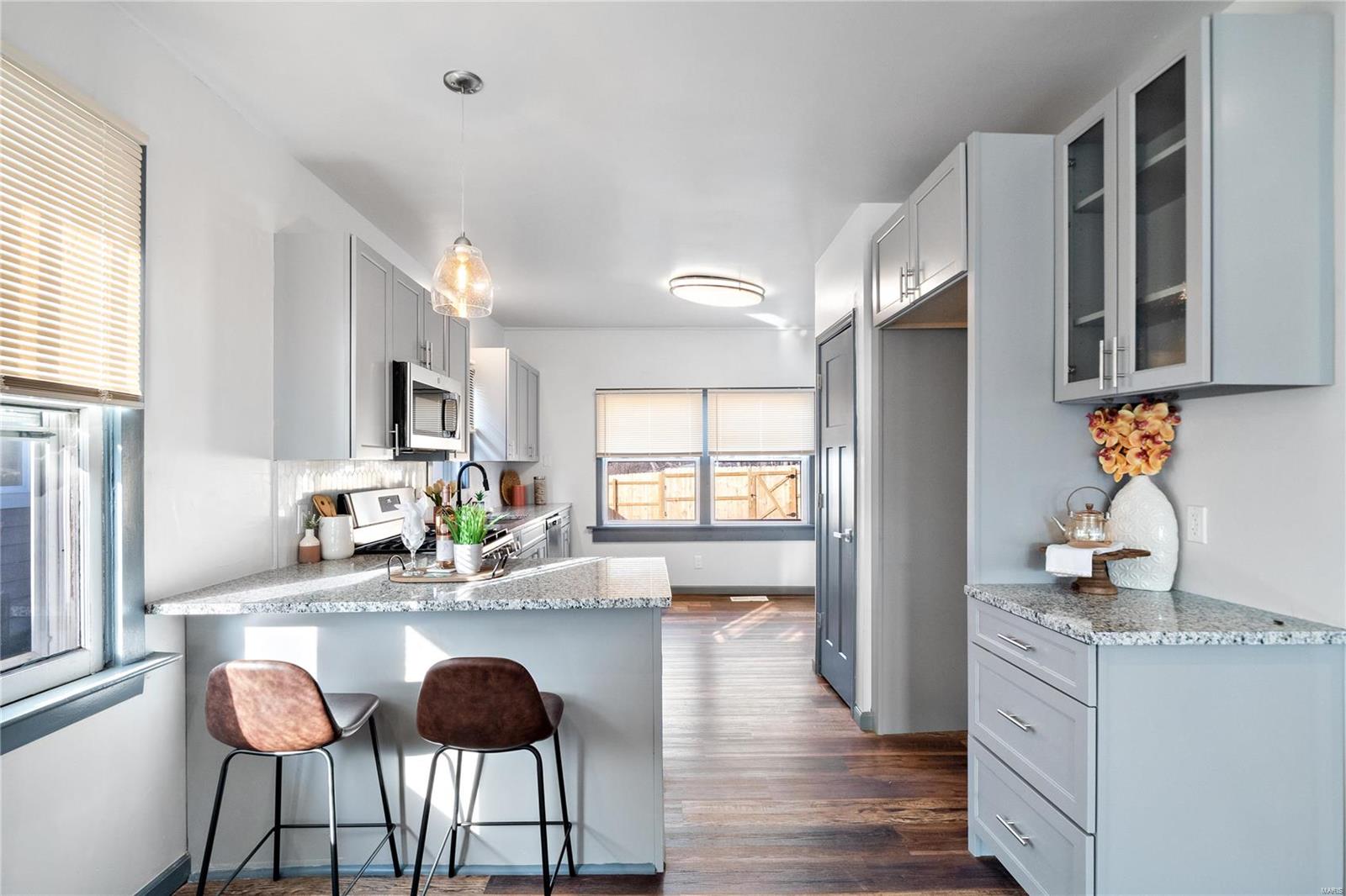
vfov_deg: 73.7
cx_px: 673
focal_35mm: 16
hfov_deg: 96.7
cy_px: 448
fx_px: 598
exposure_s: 1/8
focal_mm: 8
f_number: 8
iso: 400
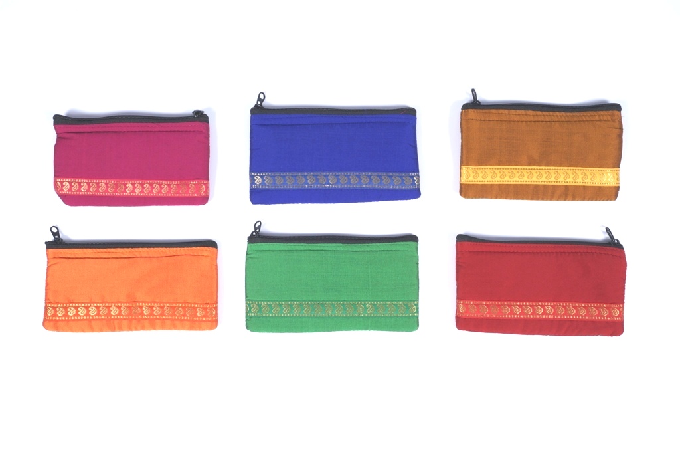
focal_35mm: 40
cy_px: 227
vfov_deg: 33.4
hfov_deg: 48.5
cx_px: 340
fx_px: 756
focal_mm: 40
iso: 200
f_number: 16
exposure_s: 1/125
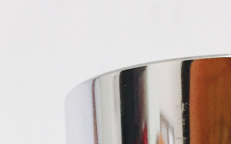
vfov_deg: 9.4
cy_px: 395
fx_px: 736
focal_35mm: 117
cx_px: 242
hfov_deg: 17.3
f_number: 2.2
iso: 64
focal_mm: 4.15
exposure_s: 1/33
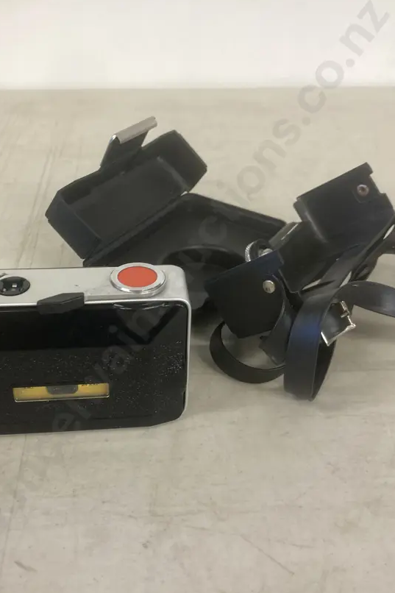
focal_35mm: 37
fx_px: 609
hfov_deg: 35.8
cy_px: 308
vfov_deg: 51.9
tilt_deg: -33.7
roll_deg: -0.4
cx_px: 154
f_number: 1.8
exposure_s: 1/50
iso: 80
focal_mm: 3.99
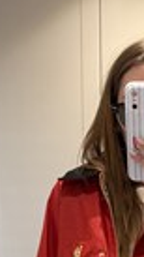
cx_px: 196
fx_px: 693
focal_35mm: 102
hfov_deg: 11.5
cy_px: 380
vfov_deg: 18.6
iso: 160
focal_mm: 6.76
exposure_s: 1/50
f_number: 1.78
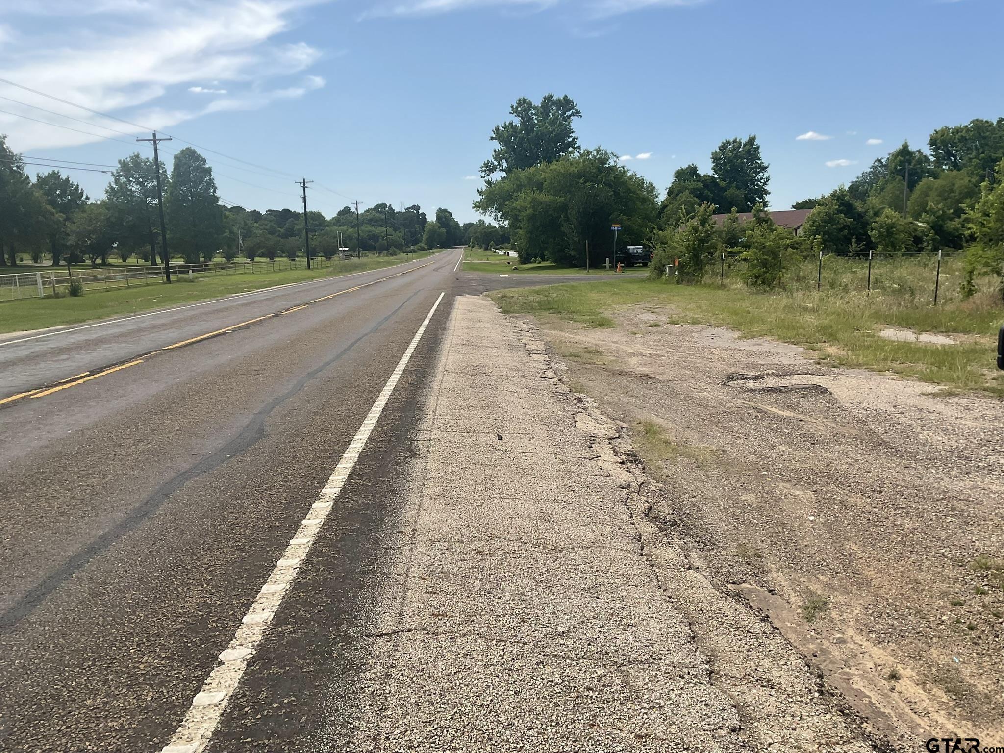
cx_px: 502
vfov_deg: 48.2
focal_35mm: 29
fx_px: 841
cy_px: 376
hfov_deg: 61.7
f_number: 1.8
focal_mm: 3
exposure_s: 1/2227
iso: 16
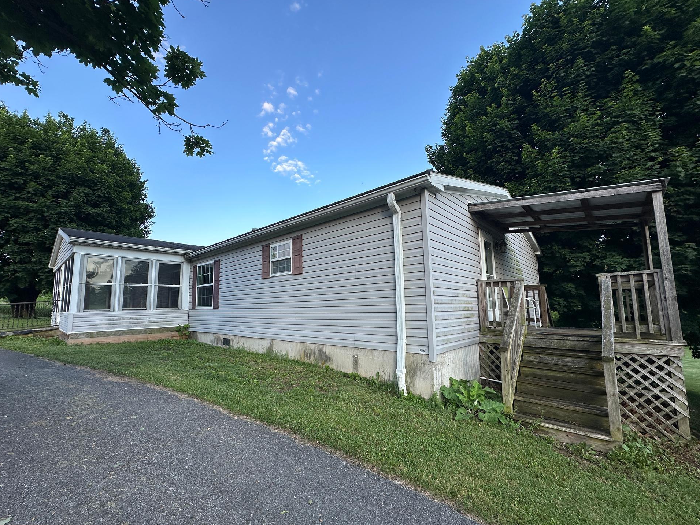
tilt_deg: +6.6
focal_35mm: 15
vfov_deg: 81.7
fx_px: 303
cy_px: 274
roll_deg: +0.7
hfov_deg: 98.1
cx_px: 330
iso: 40
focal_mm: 2.22
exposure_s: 1/388
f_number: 2.2
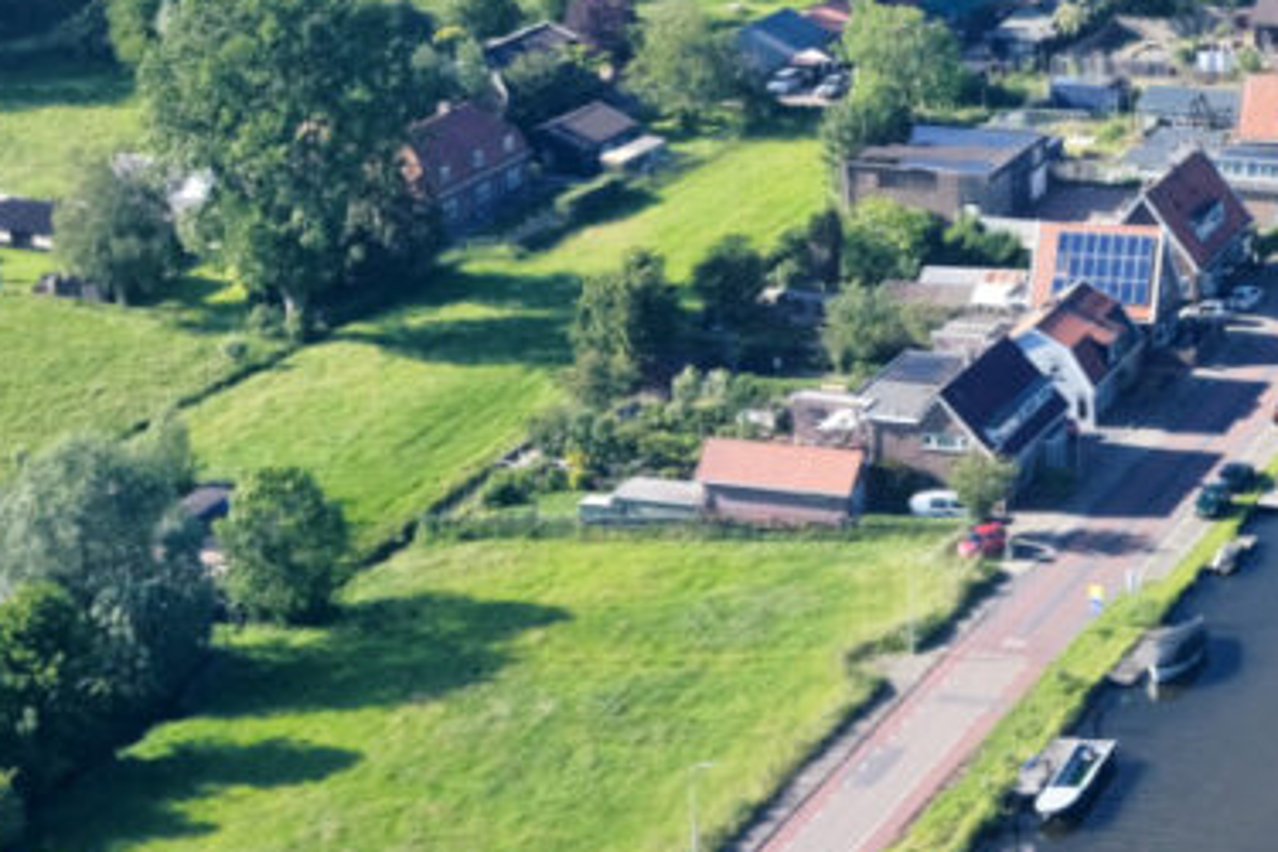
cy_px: 77
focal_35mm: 112
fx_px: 3976
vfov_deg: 12.1
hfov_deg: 17.5
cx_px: 1476
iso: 160
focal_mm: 27
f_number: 5
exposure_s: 1/340
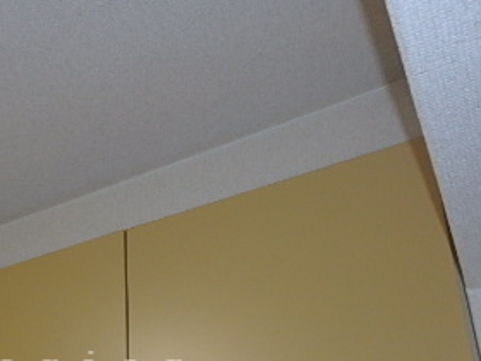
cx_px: 74
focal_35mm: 48
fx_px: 667
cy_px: 371
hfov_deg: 37.7
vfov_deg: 28.2
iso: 200
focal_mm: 3.7
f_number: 3.5
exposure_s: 1/40
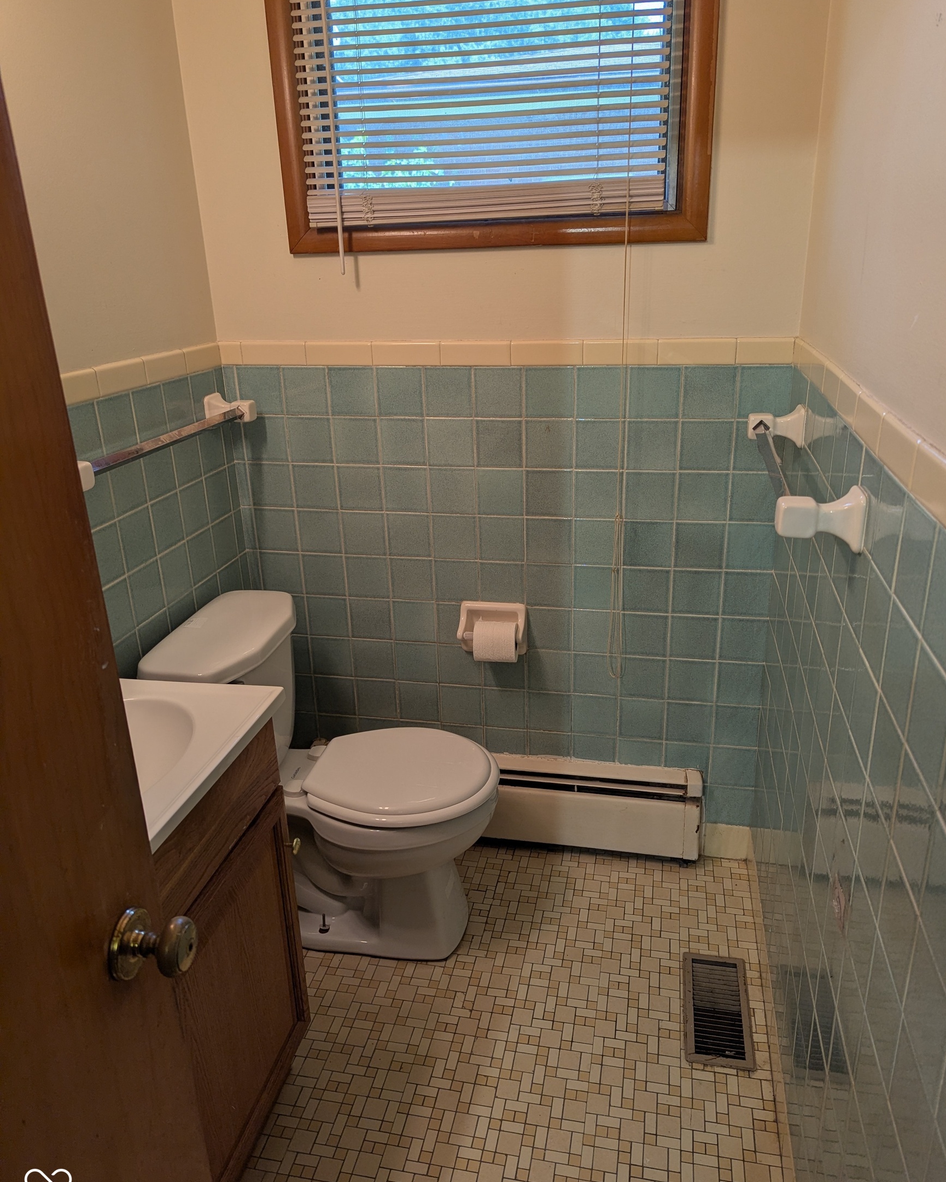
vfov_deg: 68.1
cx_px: 474
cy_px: 588
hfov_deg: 56.8
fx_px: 875
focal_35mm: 25
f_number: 1.85
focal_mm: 6.81
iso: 48
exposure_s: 1/120
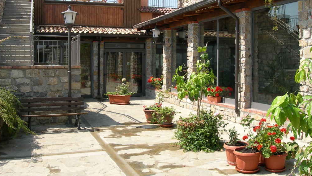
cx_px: 155
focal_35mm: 42
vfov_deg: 28.2
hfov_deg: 48.3
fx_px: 348
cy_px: 60
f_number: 4.8
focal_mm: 7.8
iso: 50
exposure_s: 1/297
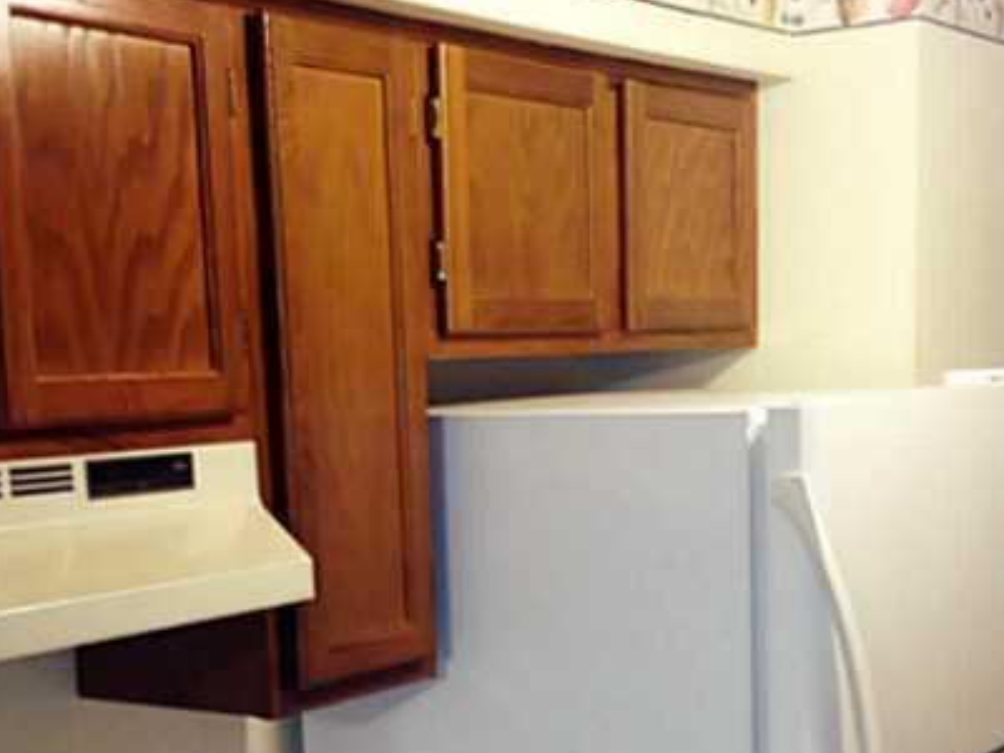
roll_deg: +3.4
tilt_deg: -8.8
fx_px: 2030
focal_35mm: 70
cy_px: 660
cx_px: 510
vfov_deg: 20.6
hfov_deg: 27.8
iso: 50
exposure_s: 1/20
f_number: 2.4
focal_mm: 4.28
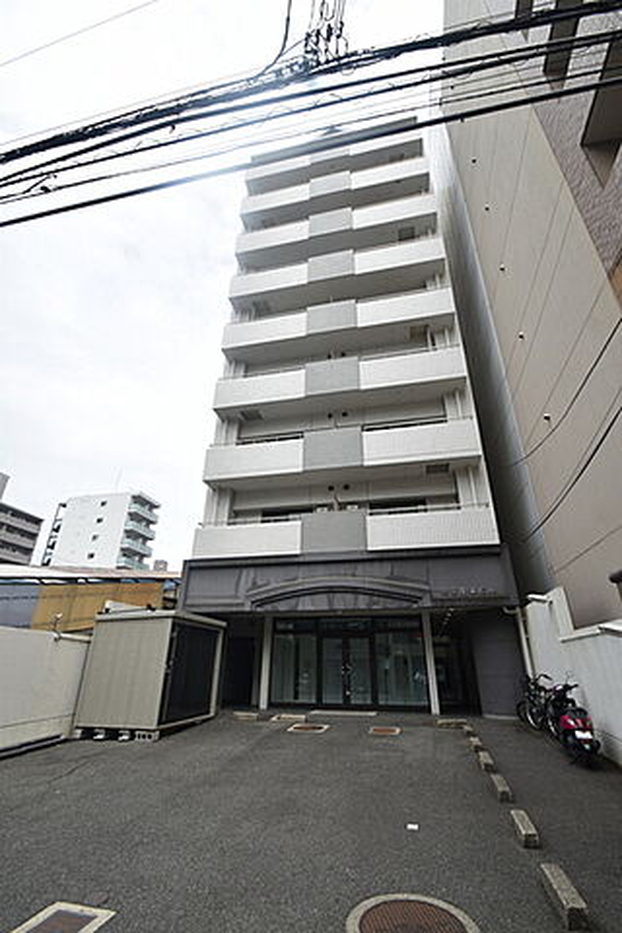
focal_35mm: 15
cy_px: 466
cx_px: 311
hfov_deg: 77.3
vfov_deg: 100.4
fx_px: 389
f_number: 8
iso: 125
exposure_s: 1/250
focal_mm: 10
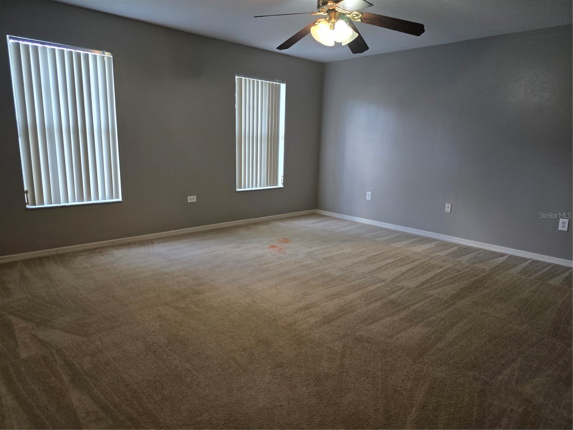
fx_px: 381
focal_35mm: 23
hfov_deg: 73.9
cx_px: 286
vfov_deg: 58.9
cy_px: 215
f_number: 1.7
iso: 320
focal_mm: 6.3
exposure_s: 1/120
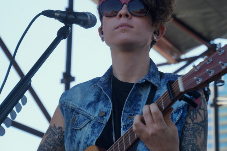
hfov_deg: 12.7
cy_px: 76
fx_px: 1020
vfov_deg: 8.5
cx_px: 114
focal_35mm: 162
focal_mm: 108
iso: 200
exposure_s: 1/320
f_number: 7.1
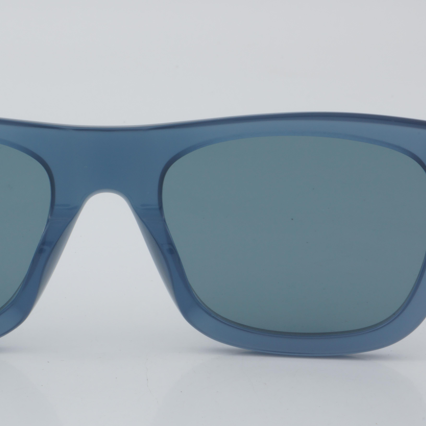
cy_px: 221
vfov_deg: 13.5
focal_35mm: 129
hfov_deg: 13.5
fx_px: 1793
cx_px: 110
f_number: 32
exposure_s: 1/3
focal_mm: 55
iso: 100
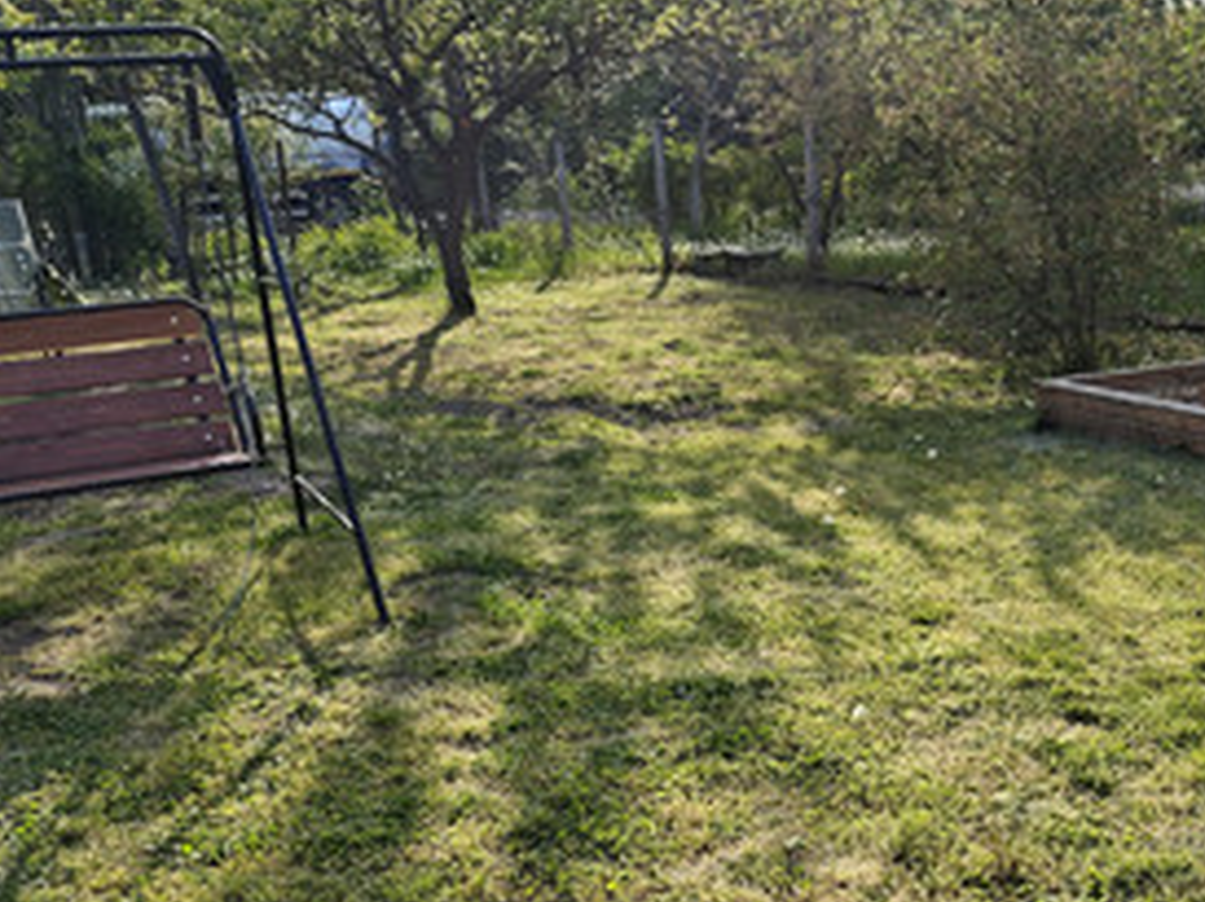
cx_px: 990
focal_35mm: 42
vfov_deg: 33.2
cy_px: 741
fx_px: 1461
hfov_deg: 42.5
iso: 50
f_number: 1.67
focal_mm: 8.71
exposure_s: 1/7752
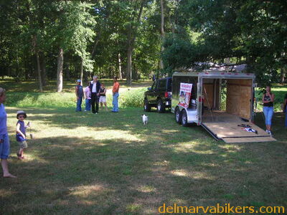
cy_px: 108
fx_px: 315
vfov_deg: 37.7
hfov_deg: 49.0
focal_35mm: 38
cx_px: 144
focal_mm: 6.3
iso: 50
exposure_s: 1/73.6
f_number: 3.2
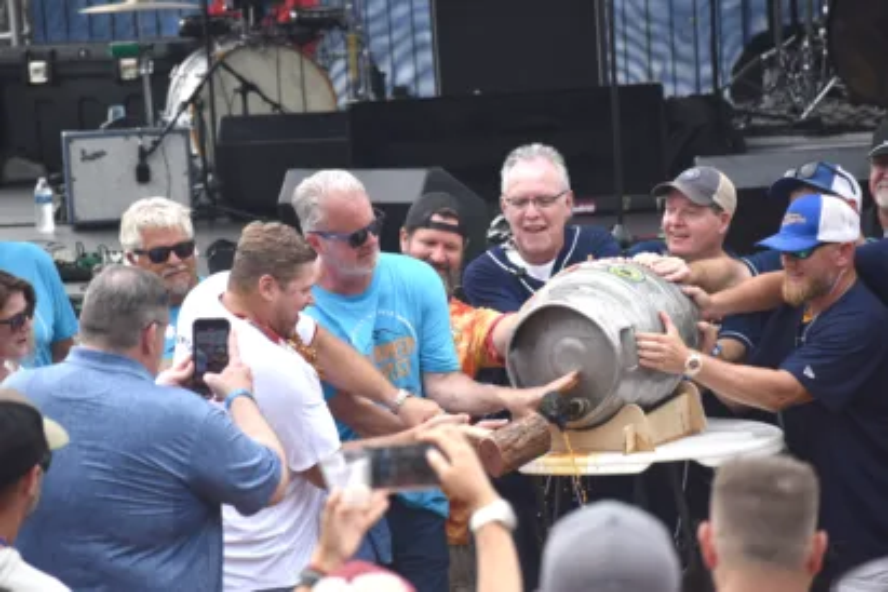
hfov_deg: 8.9
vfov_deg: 5.9
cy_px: 296
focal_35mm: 232
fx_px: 5735
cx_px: 444
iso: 400
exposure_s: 1/1000
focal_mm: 155
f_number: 5
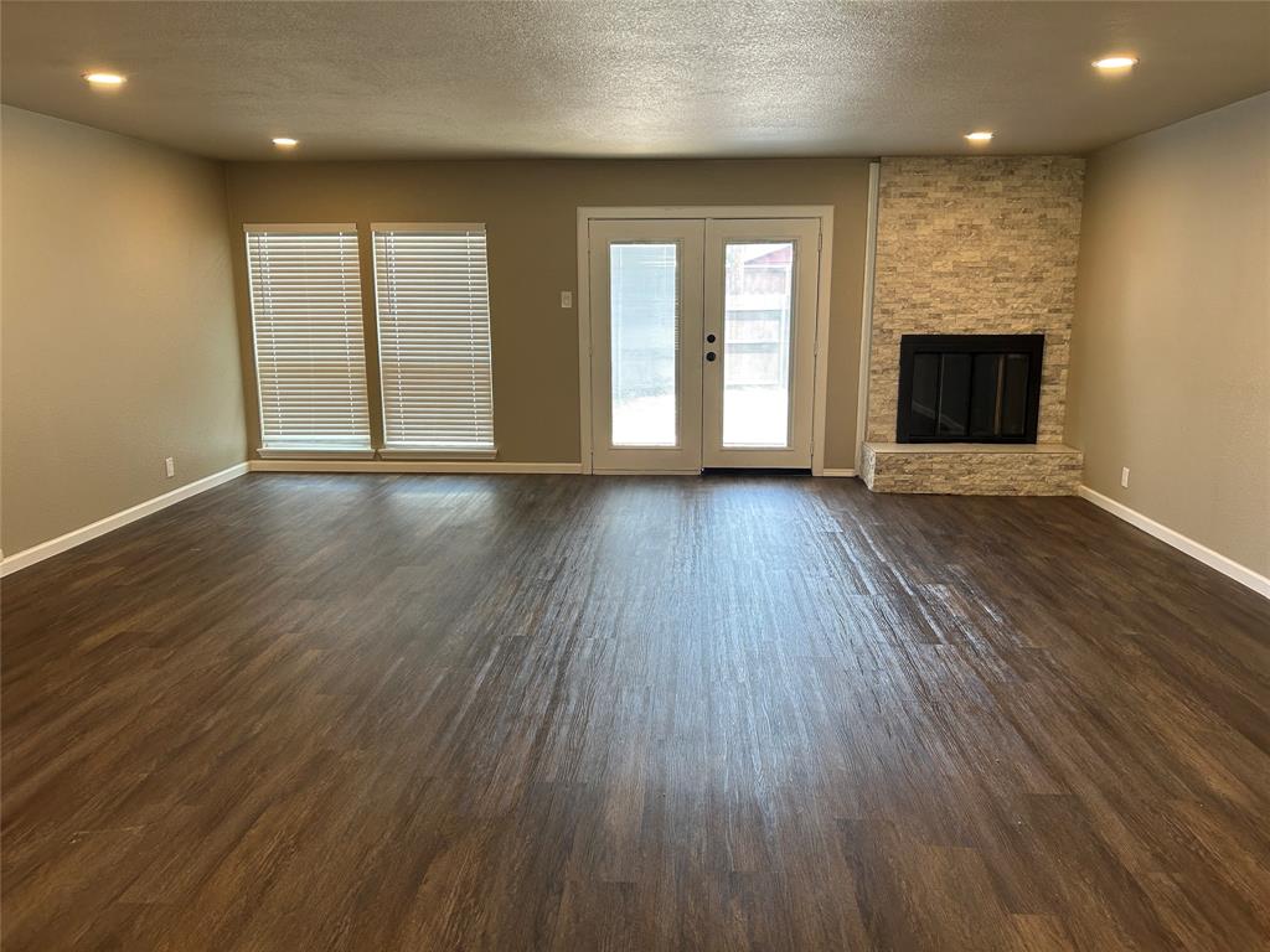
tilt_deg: -11.1
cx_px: 635
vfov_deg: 53.1
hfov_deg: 67.3
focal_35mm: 26
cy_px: 476
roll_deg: +0.8
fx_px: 954
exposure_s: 1/120
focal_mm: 5.7
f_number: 1.5
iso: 125
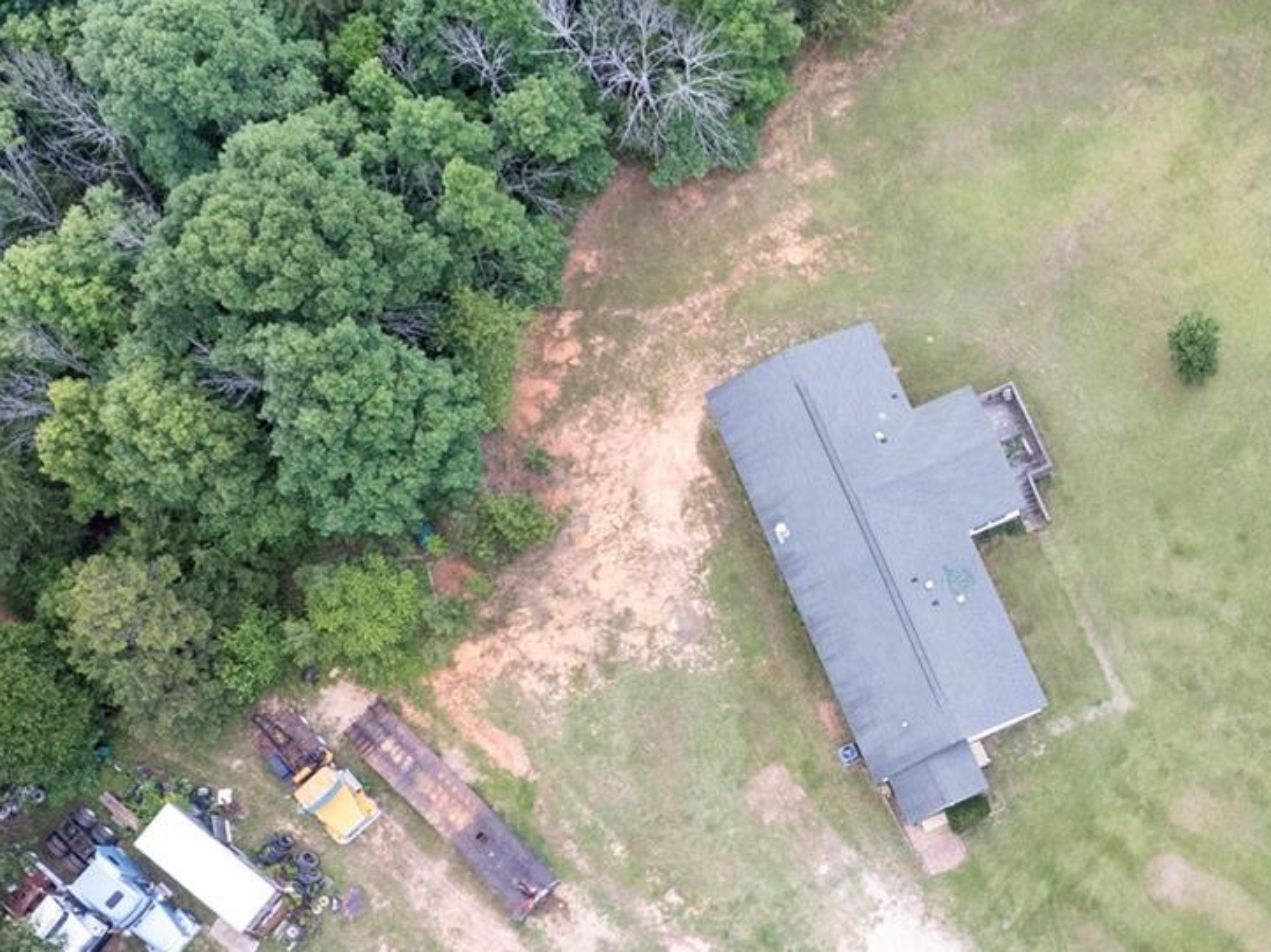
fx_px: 2202
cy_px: 476
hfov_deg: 31.1
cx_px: 1069
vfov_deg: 24.4
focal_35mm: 60
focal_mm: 8.38
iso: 200
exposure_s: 1/350
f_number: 2.8
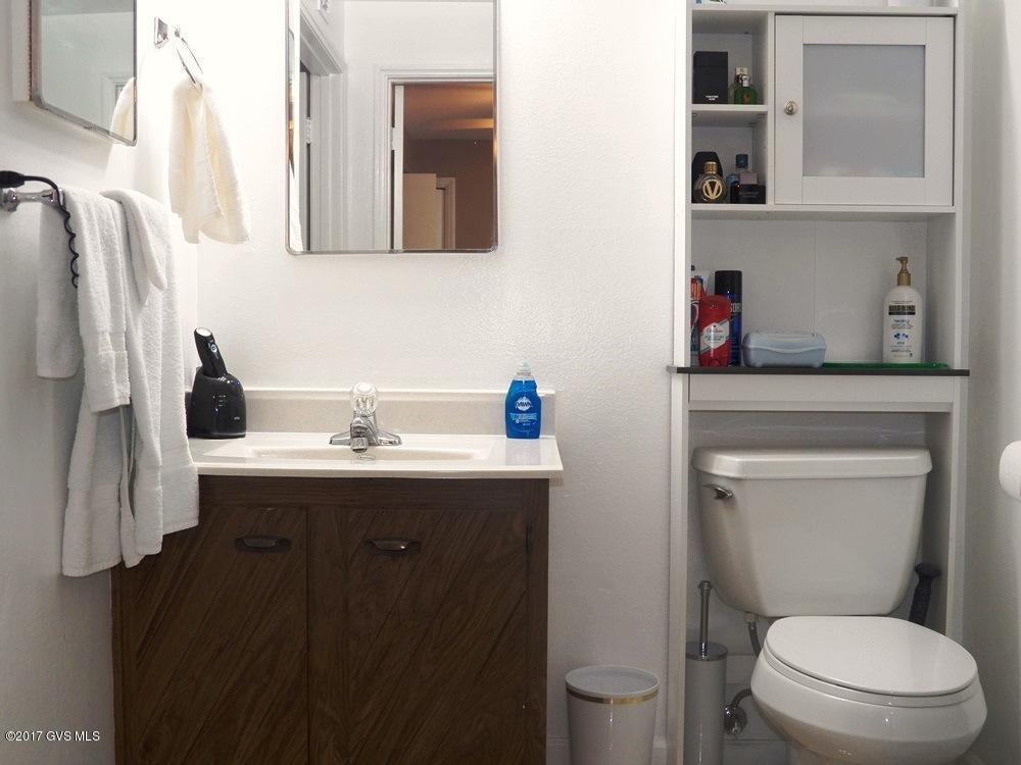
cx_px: 510
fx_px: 1180
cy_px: 382
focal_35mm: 40
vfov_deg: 36.0
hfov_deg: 46.8
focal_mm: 7.1
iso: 160
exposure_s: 1/30
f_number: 3.2
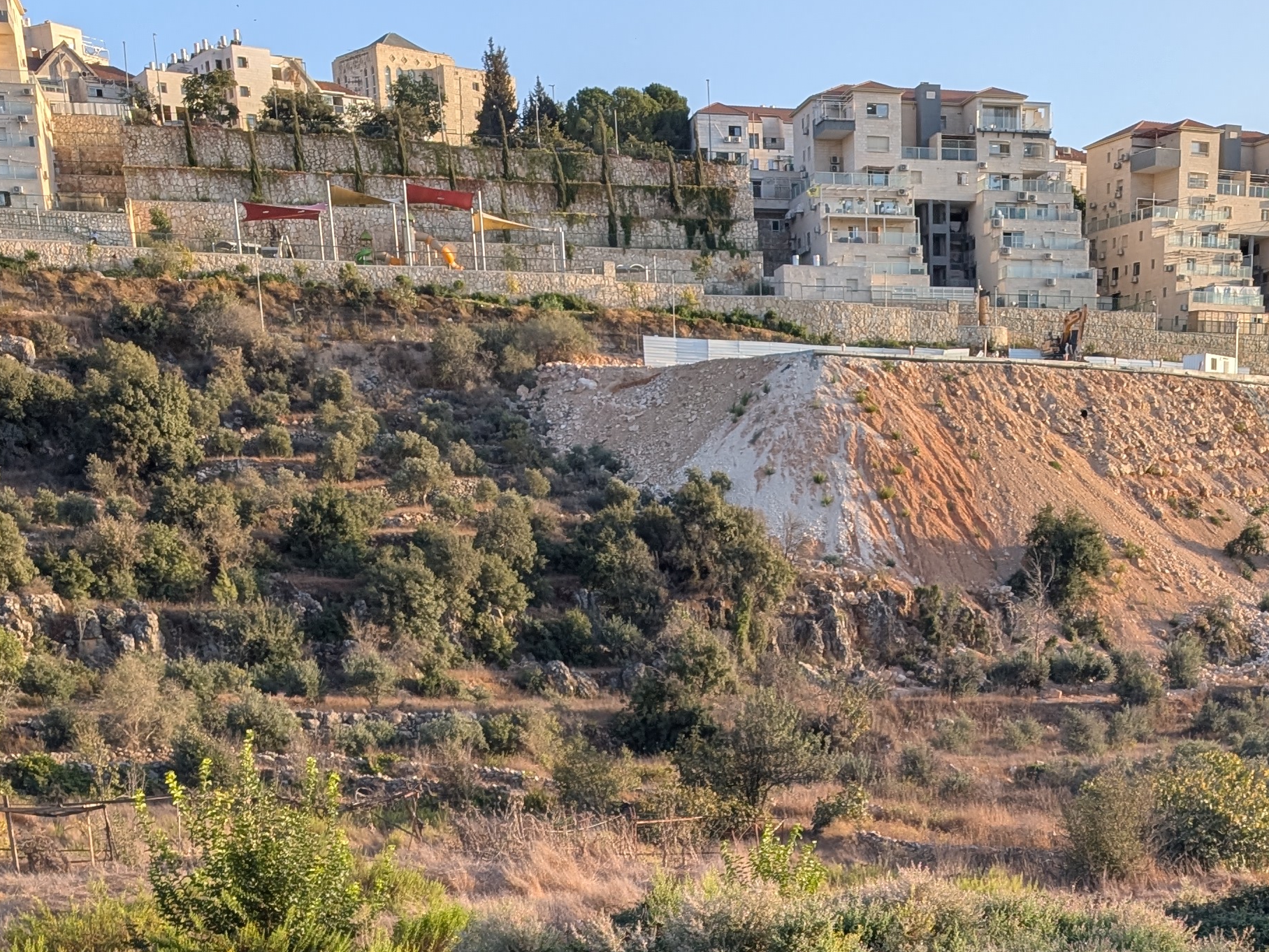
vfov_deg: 23.6
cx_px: 913
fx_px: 1980
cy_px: 1259
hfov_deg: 35.0
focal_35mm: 54
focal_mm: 6.9
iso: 21
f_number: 1.68
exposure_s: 1/398
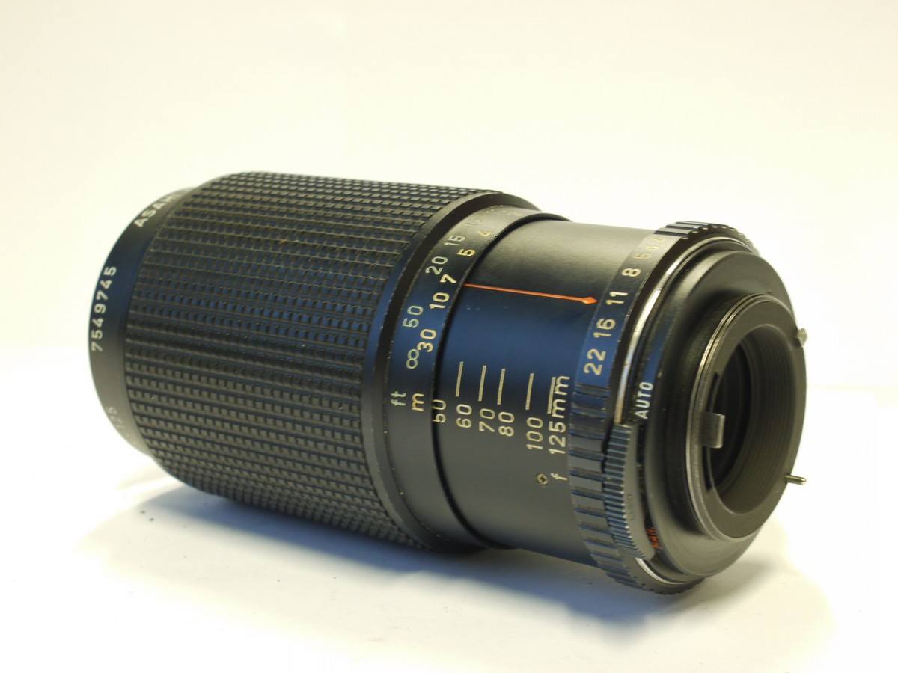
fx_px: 1557
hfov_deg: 32.2
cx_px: 449
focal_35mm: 60
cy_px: 336
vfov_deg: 24.4
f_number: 9
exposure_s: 1/5
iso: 400
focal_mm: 30
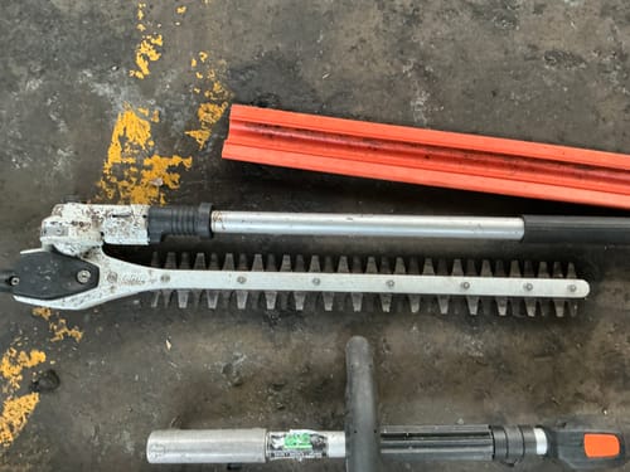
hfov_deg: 63.4
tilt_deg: -82.5
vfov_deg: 49.7
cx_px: 315
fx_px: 510
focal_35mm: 28
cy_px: 236
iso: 320
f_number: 1.8
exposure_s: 1/44
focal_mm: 3
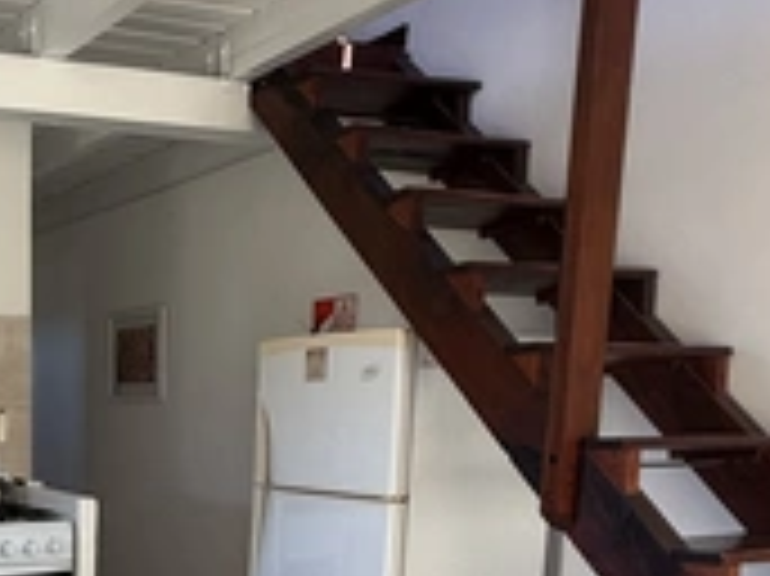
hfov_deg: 43.3
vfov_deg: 35.8
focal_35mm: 36
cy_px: 576
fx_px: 800
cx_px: -18
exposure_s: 1/99
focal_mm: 2.22
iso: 50
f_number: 2.2
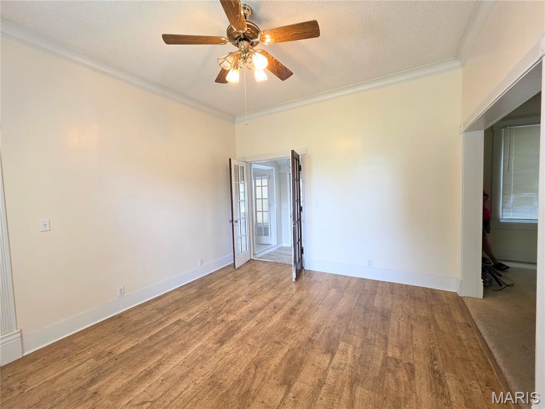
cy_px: 204
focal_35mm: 13
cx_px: 272
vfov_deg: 89.9
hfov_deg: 106.2
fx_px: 205
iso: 160
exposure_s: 1/120
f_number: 1.9
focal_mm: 2.2
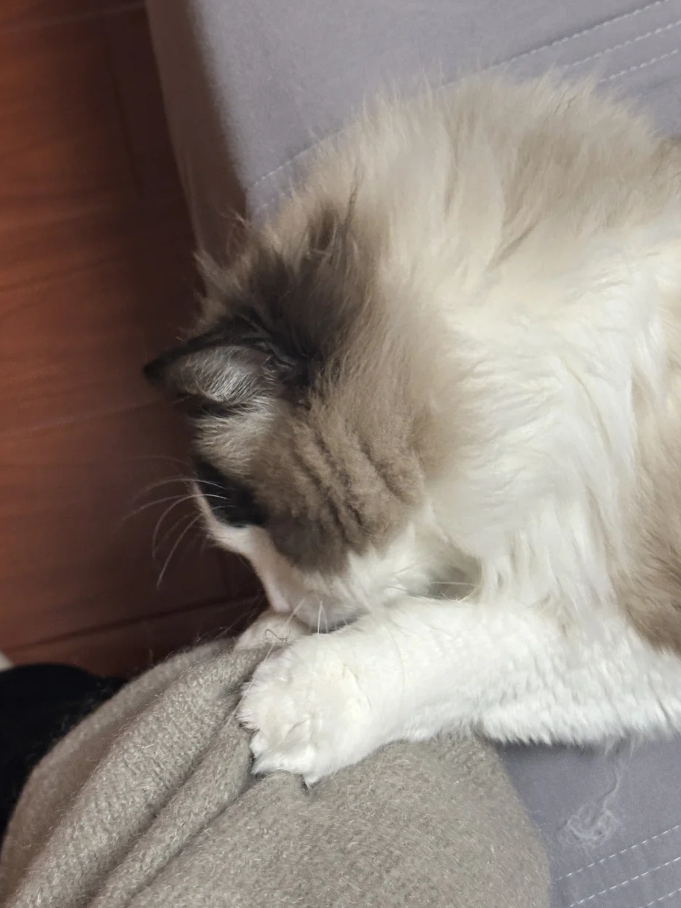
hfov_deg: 26.1
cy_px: 402
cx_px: 307
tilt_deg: -82.8
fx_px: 1468
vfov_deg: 34.3
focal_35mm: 56
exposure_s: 1/50
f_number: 1.78
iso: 250
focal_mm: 6.86
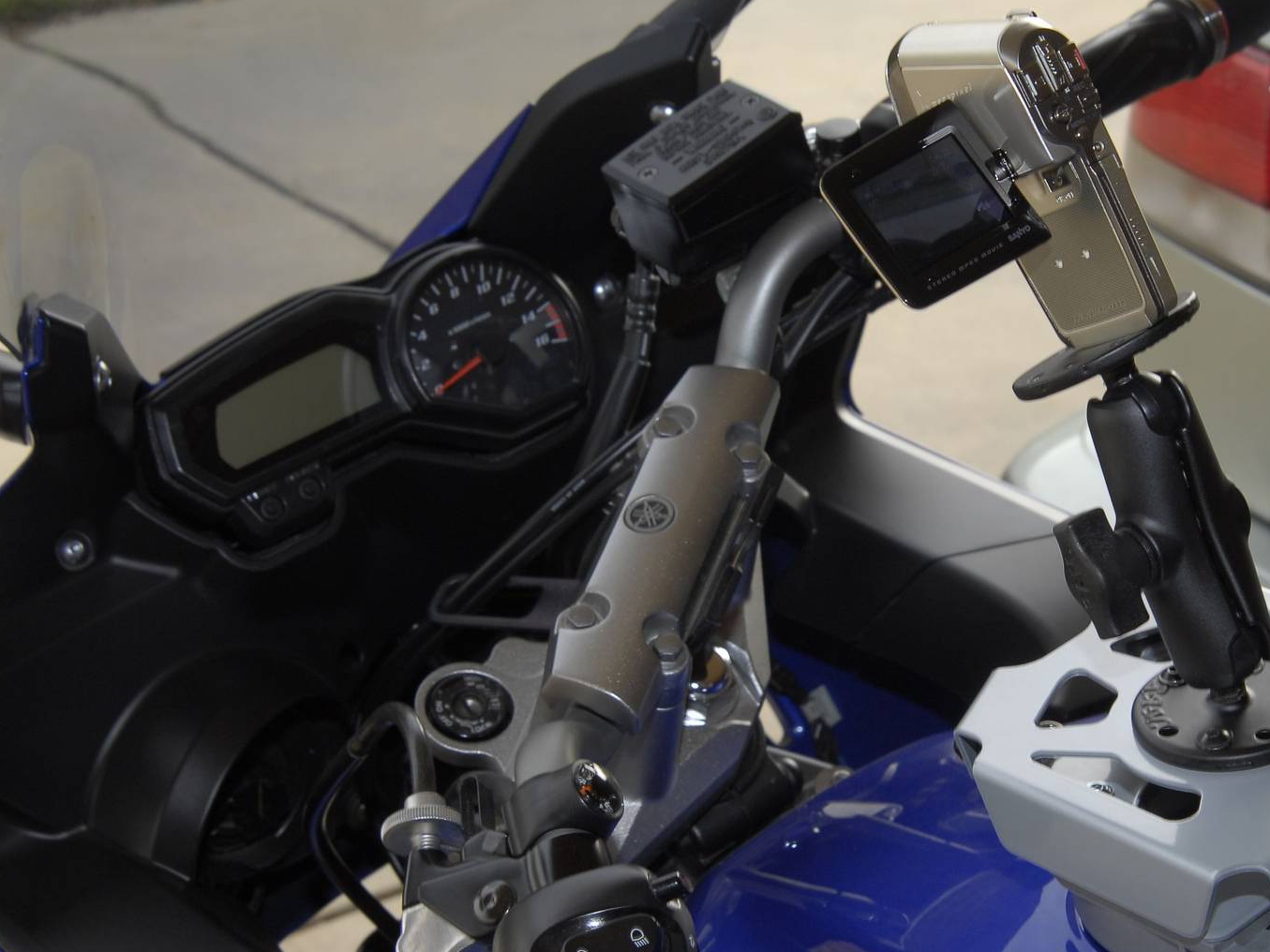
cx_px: 929
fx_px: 2971
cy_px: 476
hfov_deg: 23.9
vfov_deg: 18.2
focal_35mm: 81
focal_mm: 38
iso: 200
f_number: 8
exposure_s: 1/60
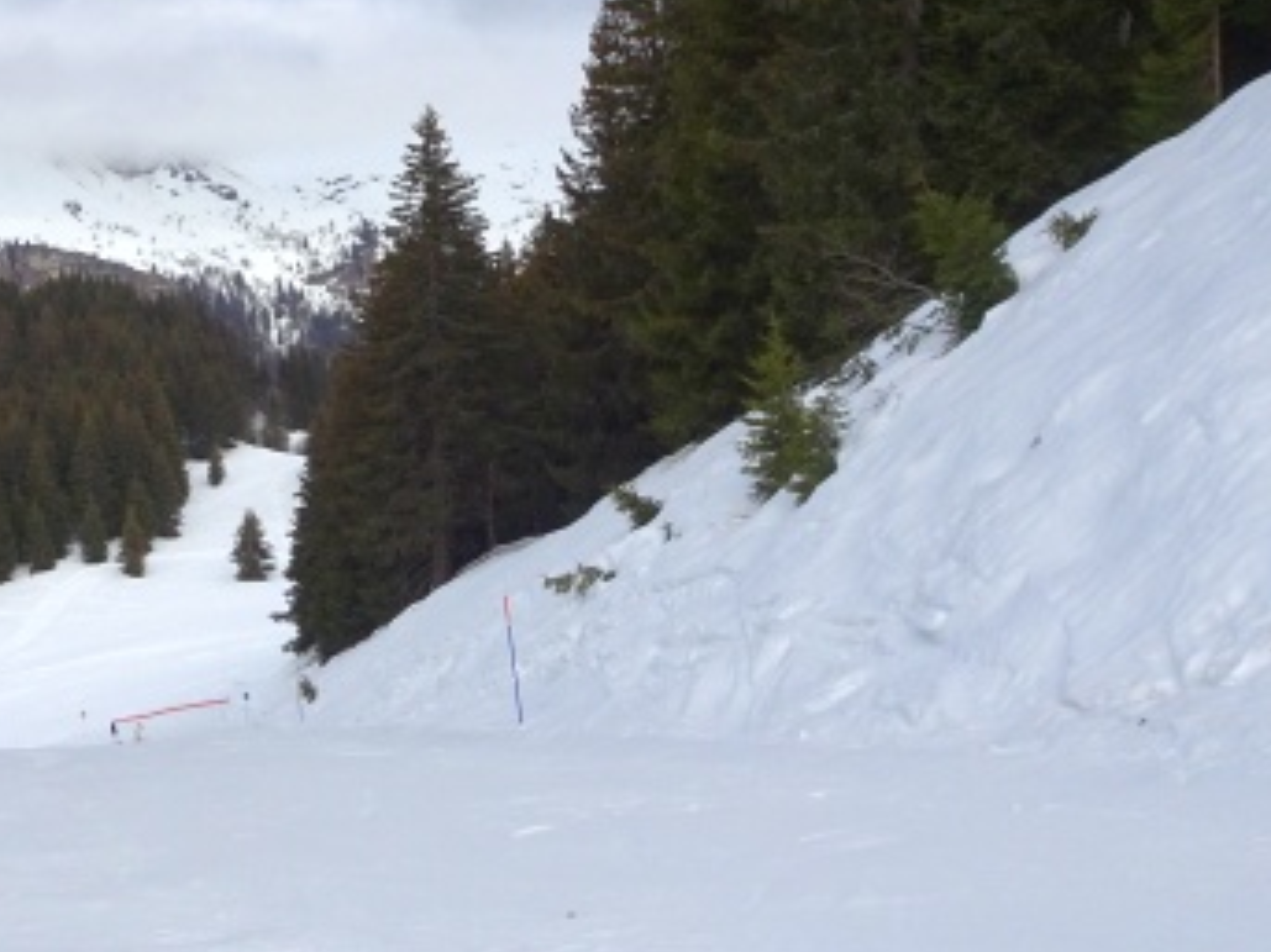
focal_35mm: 56
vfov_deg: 26.1
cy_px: 404
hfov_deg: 33.3
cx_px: 237
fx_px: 2055
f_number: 3.5
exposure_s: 1/800
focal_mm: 4.1
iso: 80
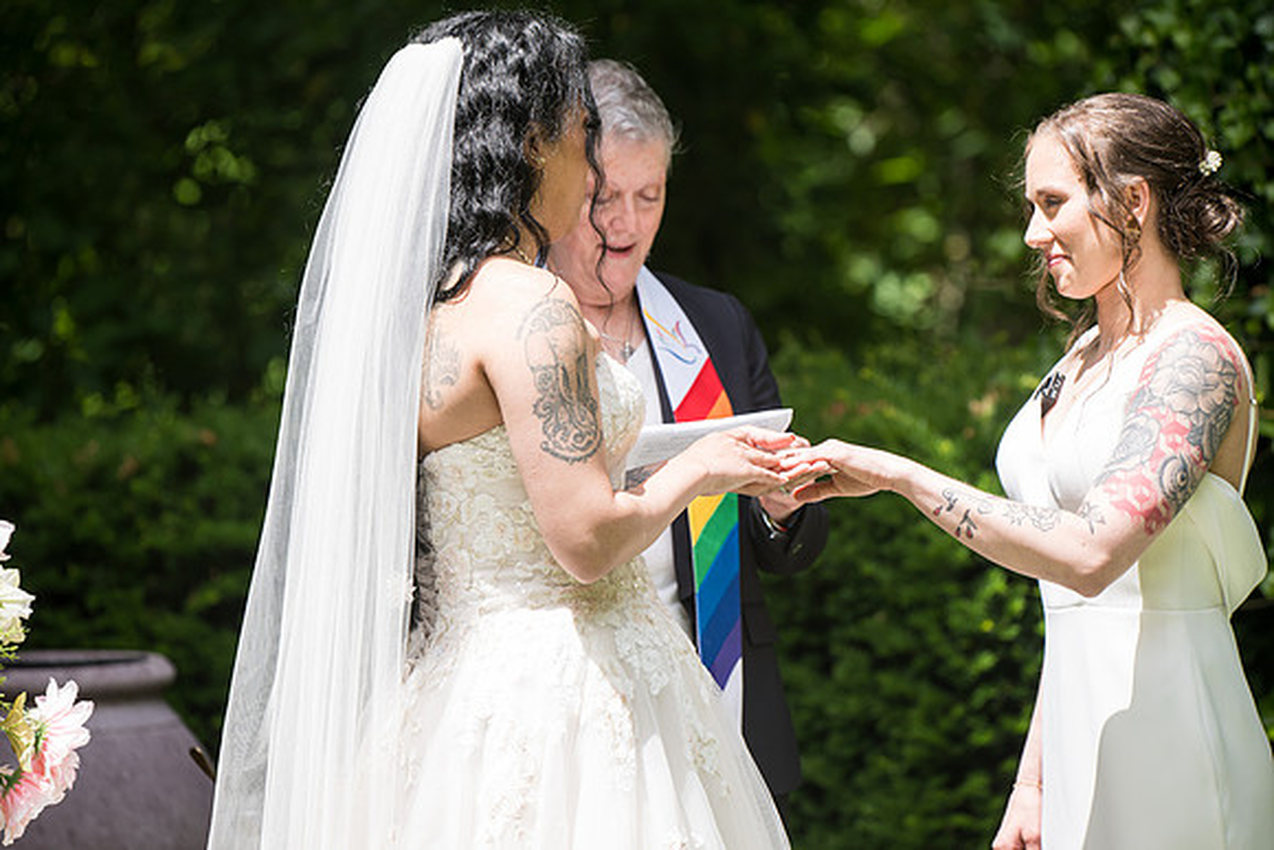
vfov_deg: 6.9
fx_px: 7079
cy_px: 425
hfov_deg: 10.3
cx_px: 637
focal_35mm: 200
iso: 100
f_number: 4
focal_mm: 200
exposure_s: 1/400
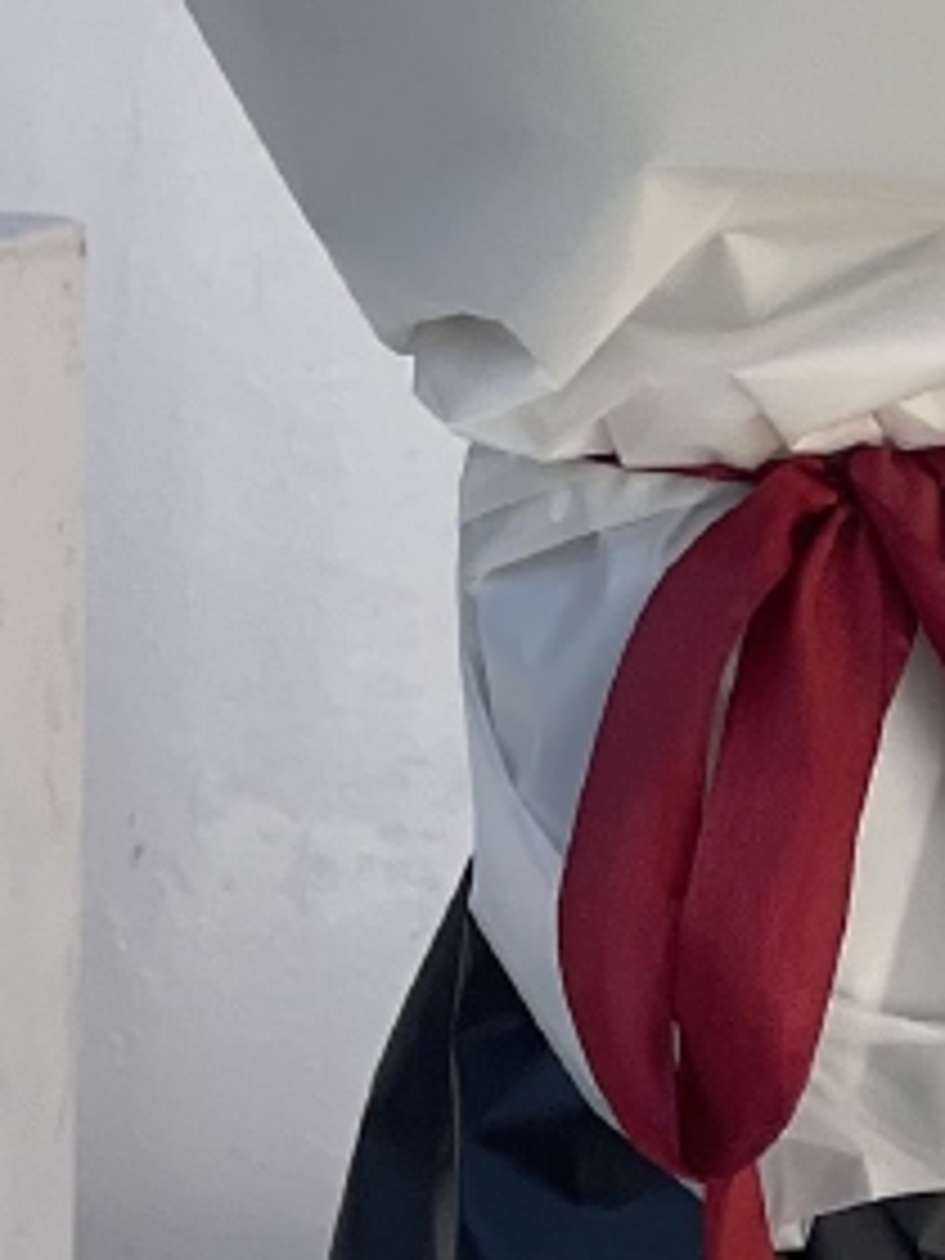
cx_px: 758
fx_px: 12485
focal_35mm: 343
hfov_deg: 4.3
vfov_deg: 5.7
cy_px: -1071
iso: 20
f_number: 2.2
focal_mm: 7.5
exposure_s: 1/742
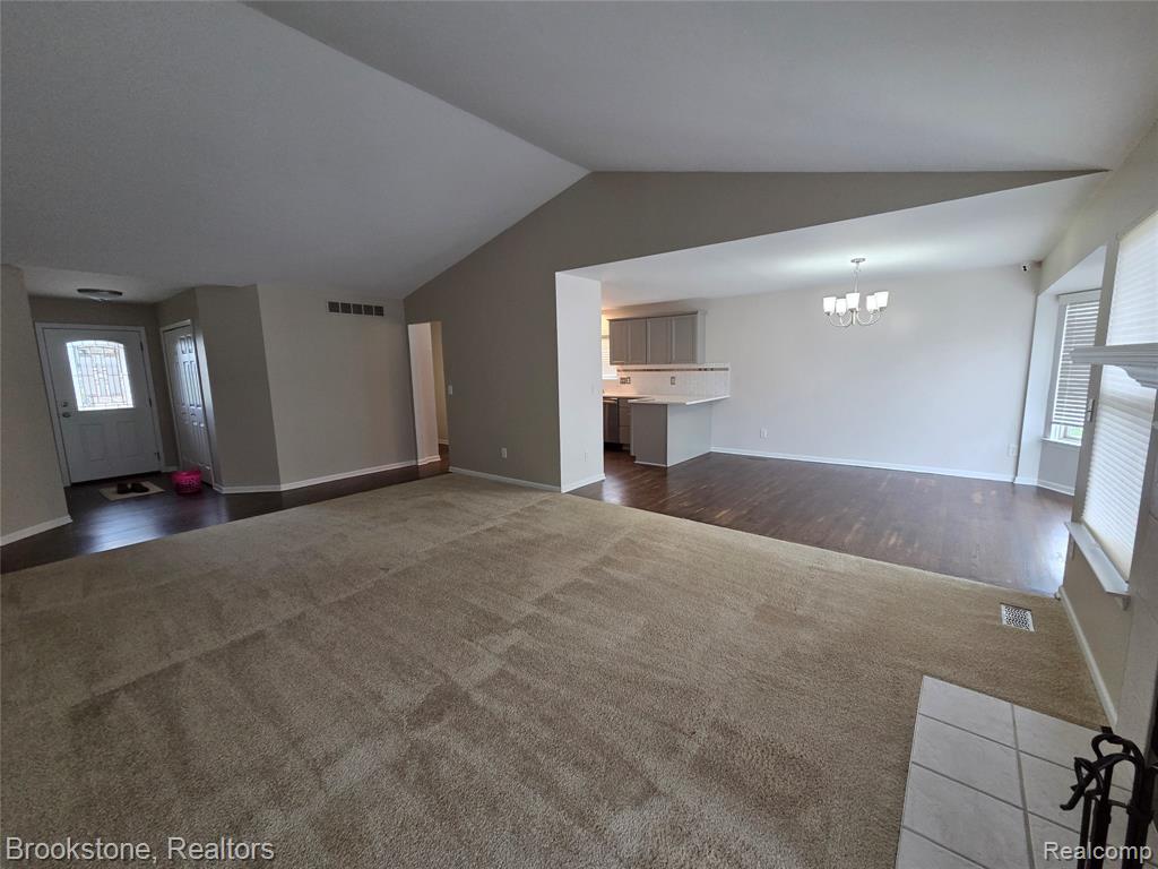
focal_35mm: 13
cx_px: 579
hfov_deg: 106.2
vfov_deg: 89.9
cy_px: 434
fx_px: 435
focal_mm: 2.2
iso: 320
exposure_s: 1/60
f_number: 2.2
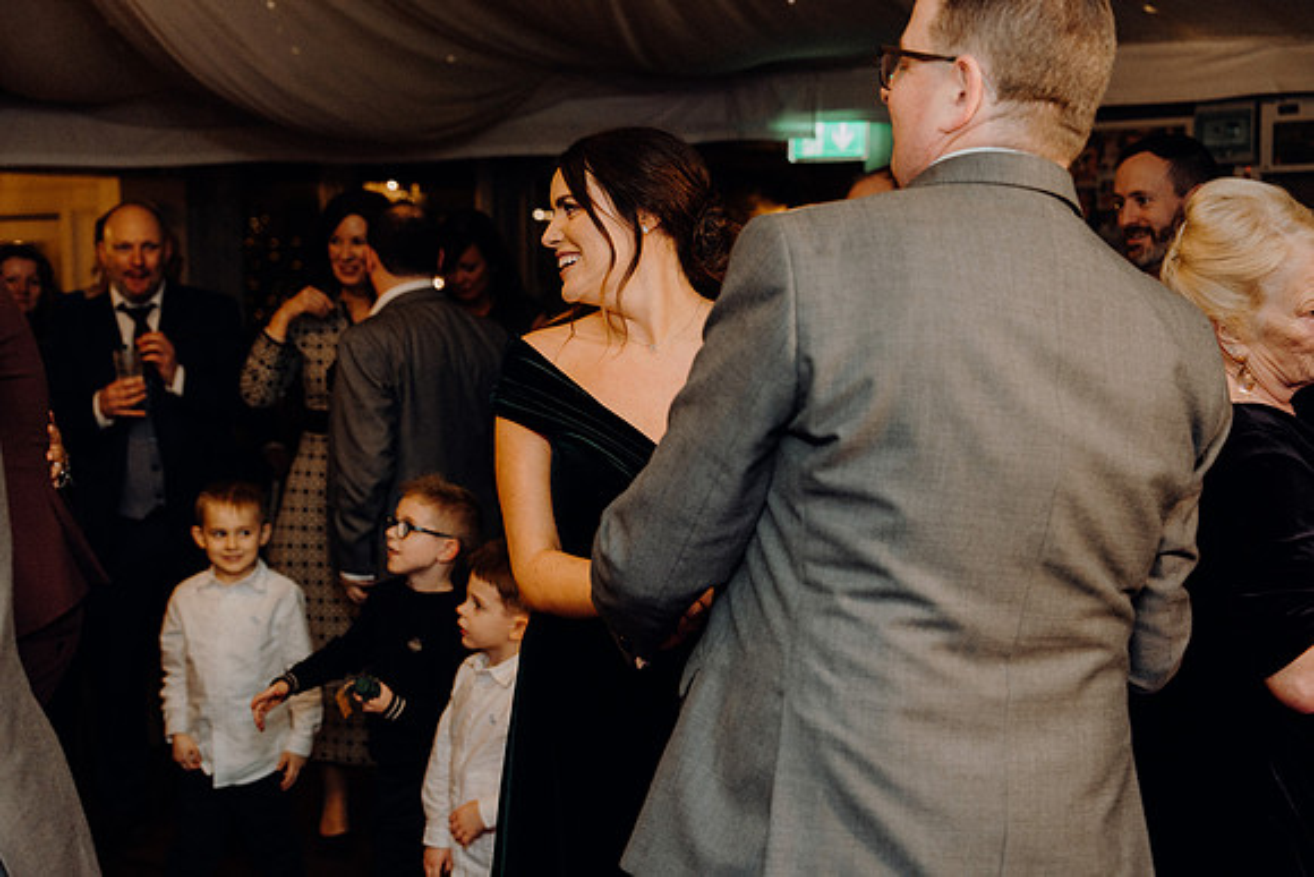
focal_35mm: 49
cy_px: 438
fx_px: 1789
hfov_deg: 40.3
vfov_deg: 27.5
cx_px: 657
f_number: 3.5
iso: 2500
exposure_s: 1/160
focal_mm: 49
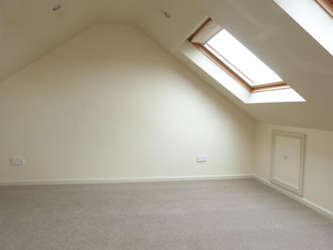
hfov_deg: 69.4
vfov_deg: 54.9
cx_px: 166
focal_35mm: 25
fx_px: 240
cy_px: 125
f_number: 2.8
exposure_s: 1/60
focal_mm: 4.5
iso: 100
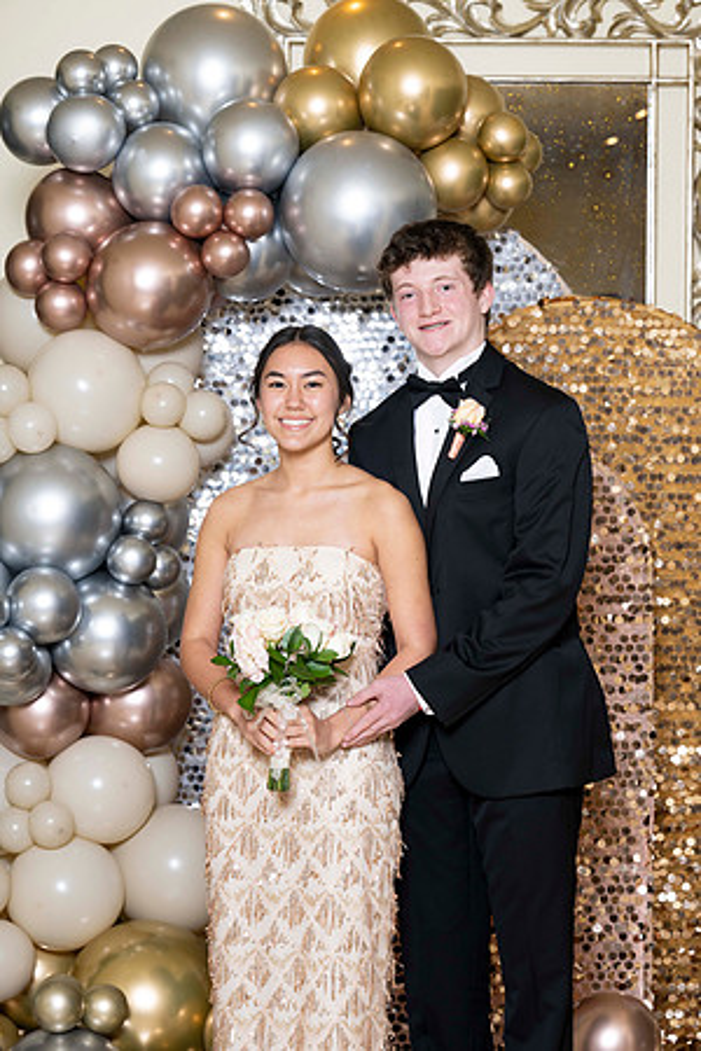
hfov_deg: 14.4
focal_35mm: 95
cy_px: 526
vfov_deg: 21.5
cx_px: 350
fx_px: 2775
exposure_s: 1/200
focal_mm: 95
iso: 250
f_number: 5.6
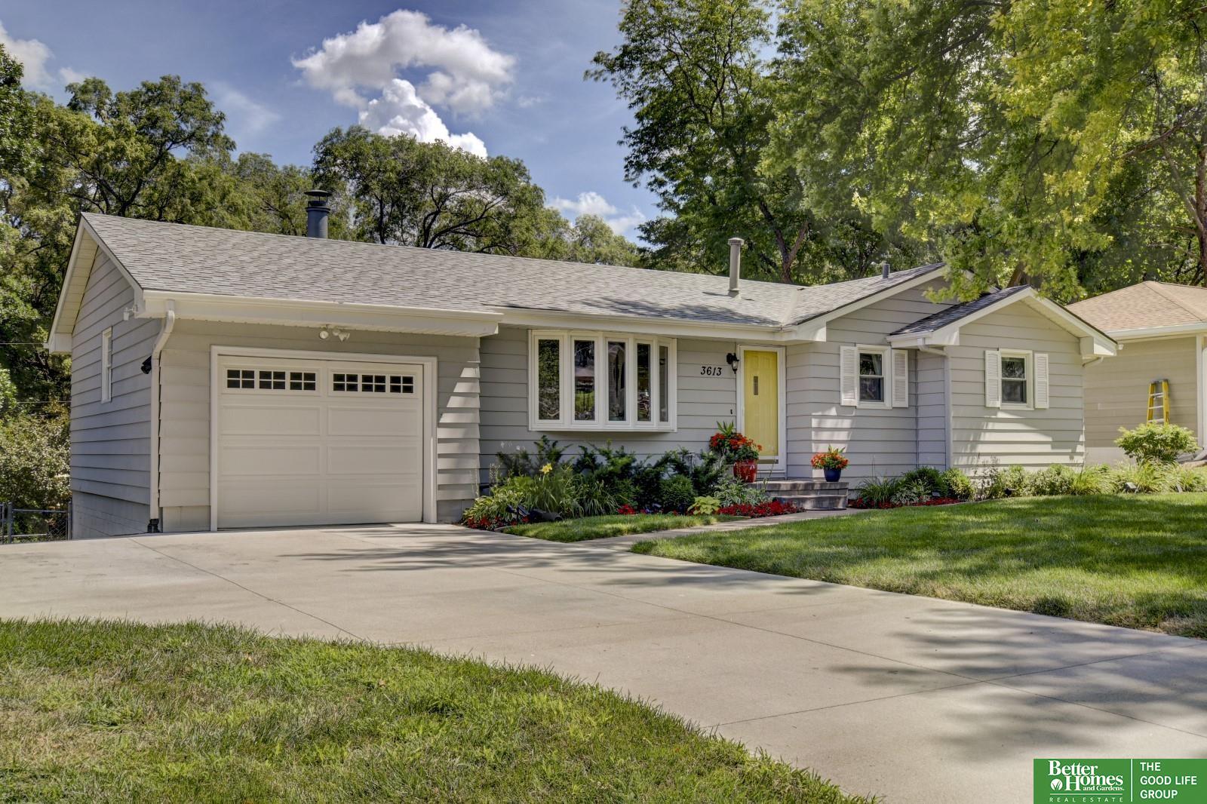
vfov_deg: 40.0
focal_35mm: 33
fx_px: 1106
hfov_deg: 57.2
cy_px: 402
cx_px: 604
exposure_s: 1/400
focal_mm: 22
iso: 400
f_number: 8
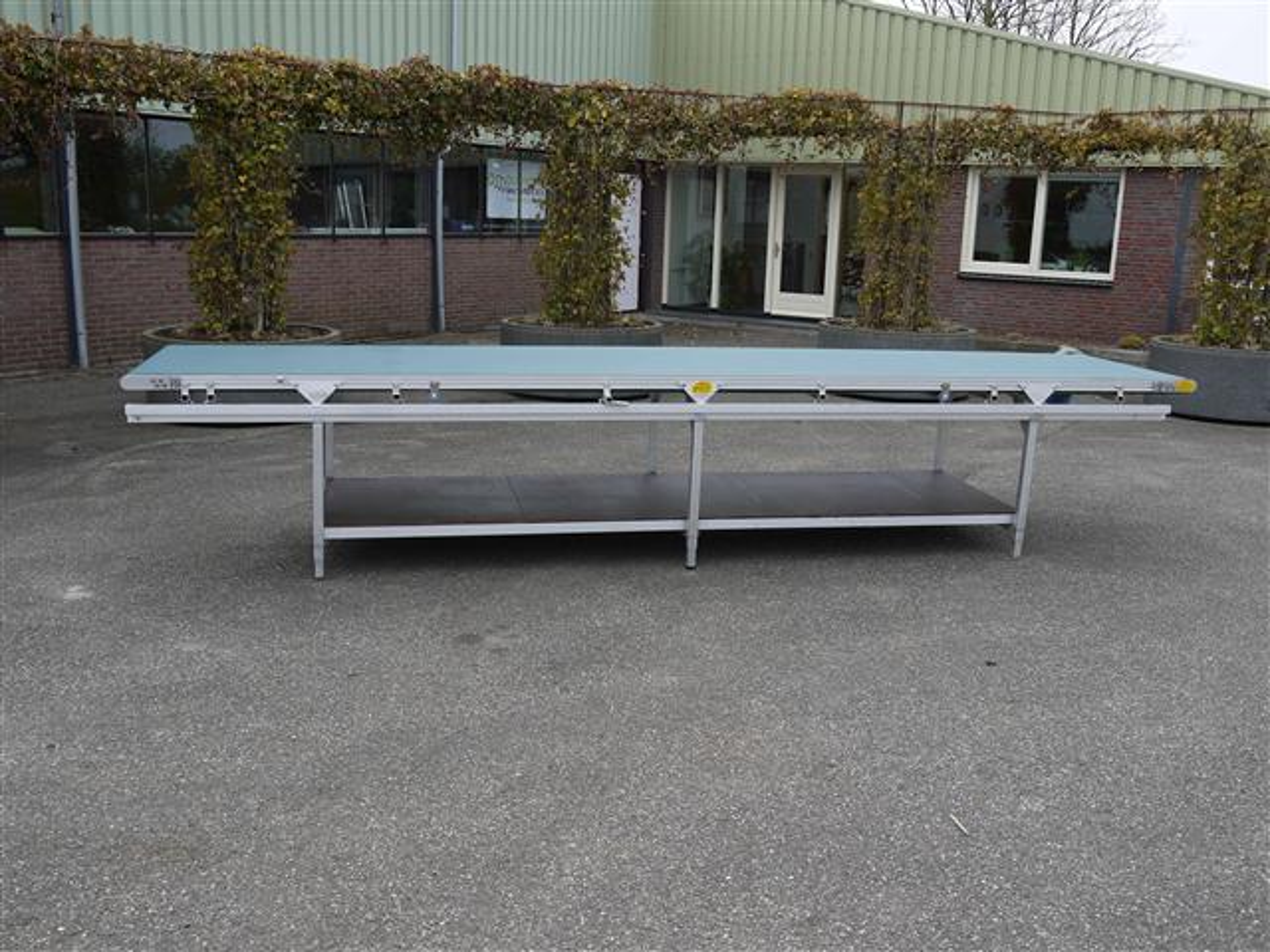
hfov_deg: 54.0
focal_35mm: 34
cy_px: 476
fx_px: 1247
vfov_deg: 41.8
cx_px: 635
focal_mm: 17
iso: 100
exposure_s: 1/250
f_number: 6.3
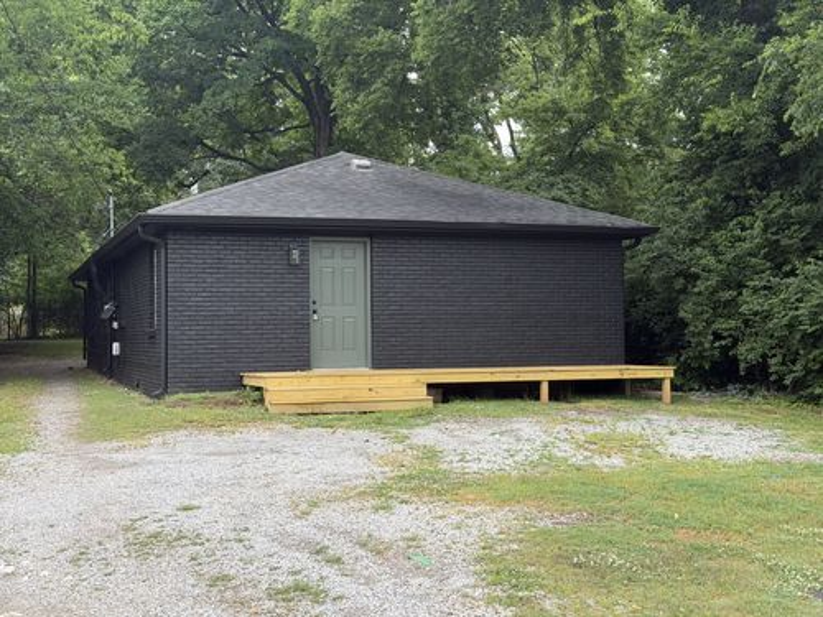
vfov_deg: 30.3
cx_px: 412
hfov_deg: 39.7
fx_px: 1141
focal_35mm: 48
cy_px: 308
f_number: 1.78
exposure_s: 1/693
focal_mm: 6.76
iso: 64
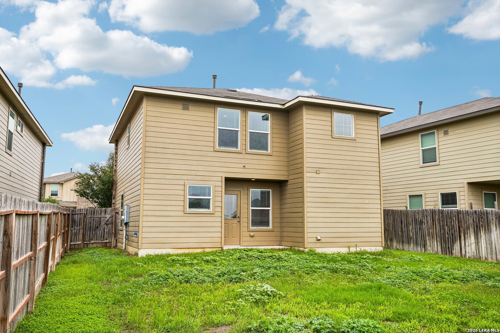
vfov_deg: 43.6
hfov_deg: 61.9
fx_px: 417
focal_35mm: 30
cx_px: 250
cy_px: 166
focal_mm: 30
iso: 100
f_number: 8
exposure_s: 1/200
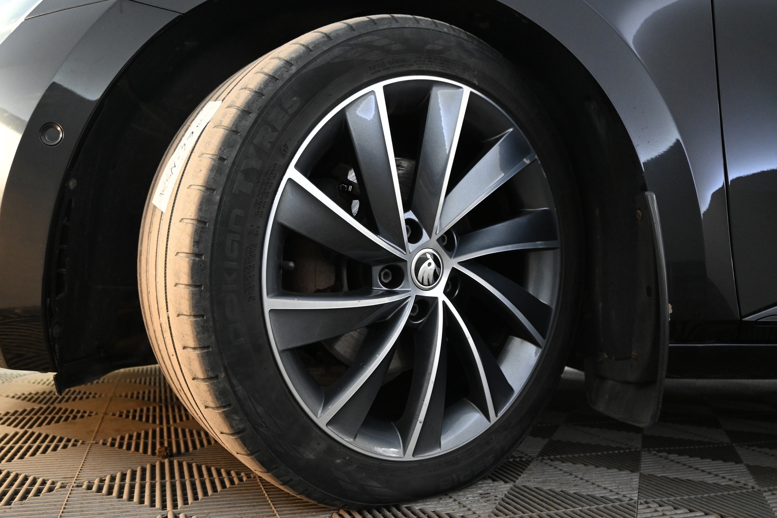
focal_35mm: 28
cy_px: 259
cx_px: 388
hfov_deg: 64.6
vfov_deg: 45.7
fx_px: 615
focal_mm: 19
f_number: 3.8
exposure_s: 1/30
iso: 1800
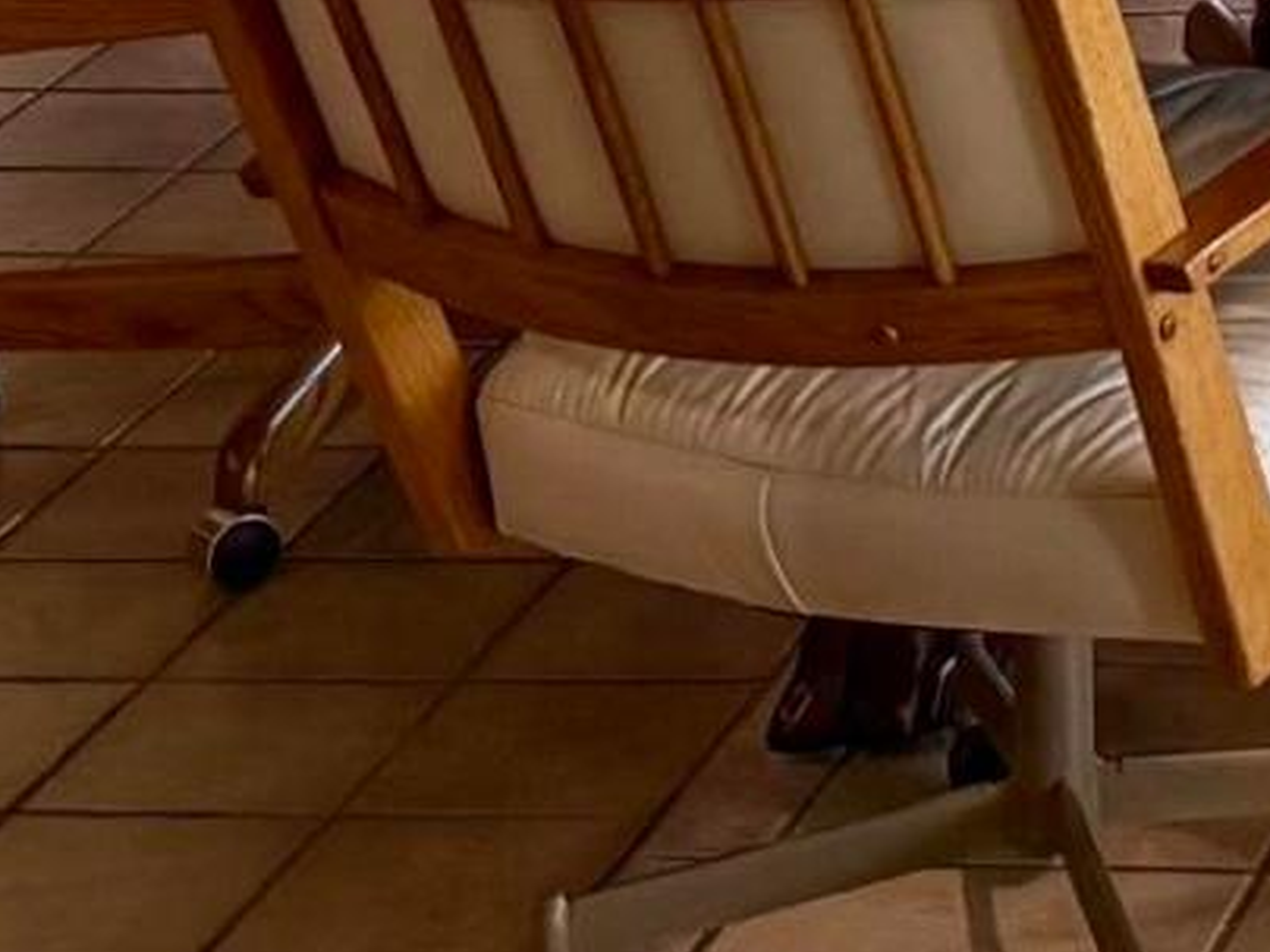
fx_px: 6274
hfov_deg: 10.5
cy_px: -1486
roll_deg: +0.8
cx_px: 2606
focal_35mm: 171
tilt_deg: -3.9
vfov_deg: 7.9
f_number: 1.78
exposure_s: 1/60
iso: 200
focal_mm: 6.76
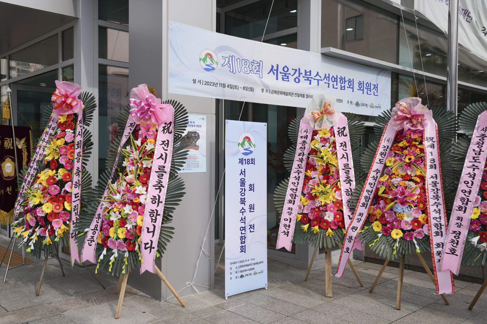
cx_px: 244
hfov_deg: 55.8
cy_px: 162
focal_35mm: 34
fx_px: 460
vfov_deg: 38.9
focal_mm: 34
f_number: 5.6
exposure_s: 1/800
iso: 100
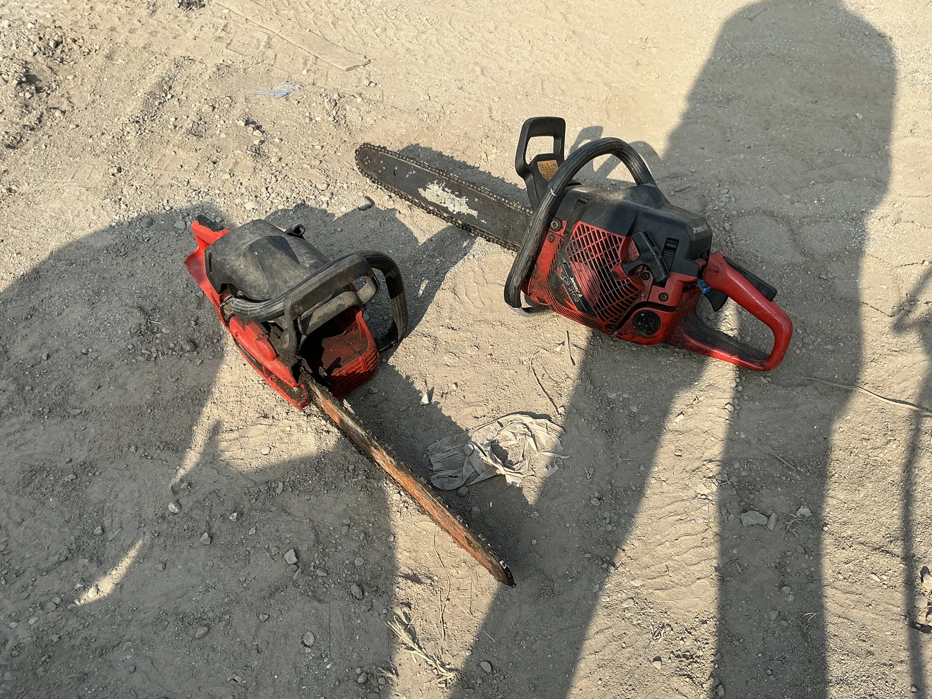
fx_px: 754
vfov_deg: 49.7
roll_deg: +4.6
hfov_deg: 63.4
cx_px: 466
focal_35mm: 28
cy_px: 350
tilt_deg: -43.5
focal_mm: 3
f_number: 1.8
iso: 25
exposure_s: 1/997
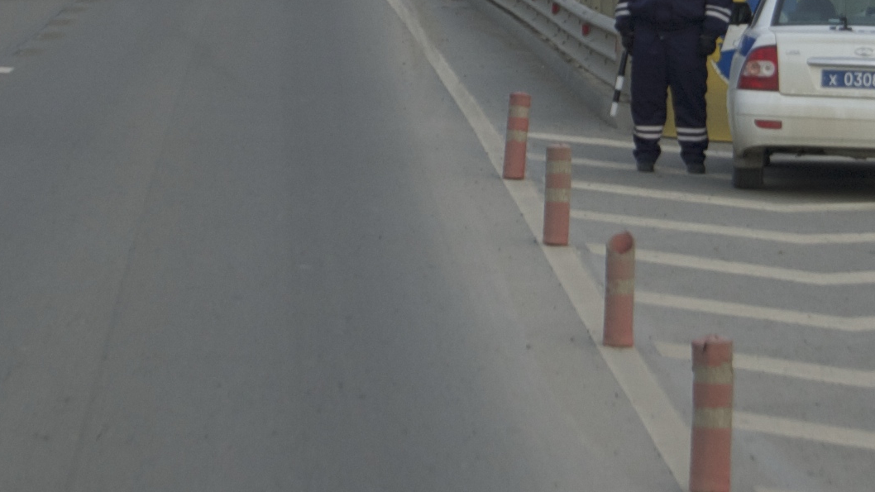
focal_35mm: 245
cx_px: 507
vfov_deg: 4.9
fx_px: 5695
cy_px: -84
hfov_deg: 8.8
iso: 280
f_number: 5.6
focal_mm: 55
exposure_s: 1/125
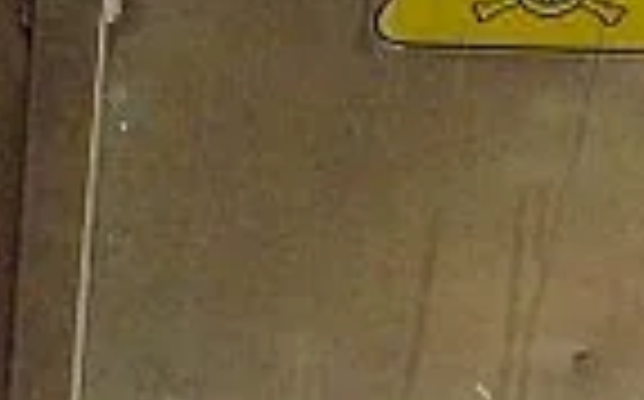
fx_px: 3418
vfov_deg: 6.7
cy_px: -103
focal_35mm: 195
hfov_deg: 10.7
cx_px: 16
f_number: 2.8
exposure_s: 1/320
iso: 400
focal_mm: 5.2
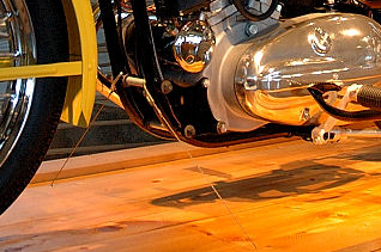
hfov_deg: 23.4
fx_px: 919
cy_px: -85
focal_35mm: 87
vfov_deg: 14.9
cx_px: 201
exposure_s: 1/60
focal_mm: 18
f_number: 4
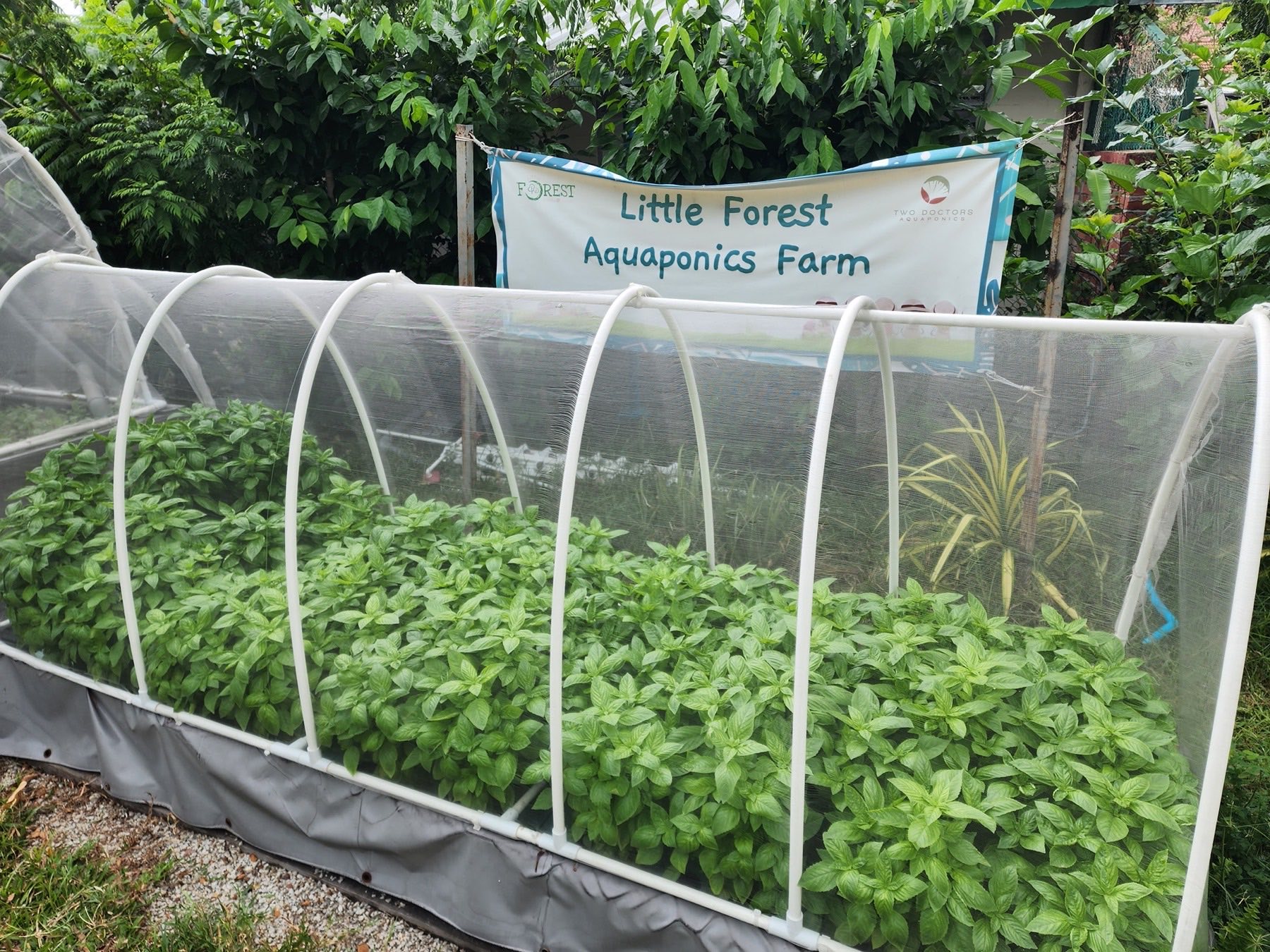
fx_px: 844
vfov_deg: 58.9
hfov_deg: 73.9
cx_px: 635
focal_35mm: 23
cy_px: 476
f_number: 1.8
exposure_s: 1/180
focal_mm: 6.4
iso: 16
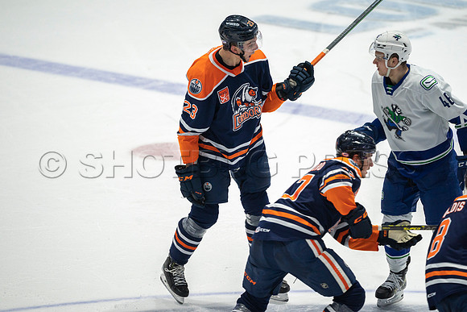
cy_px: 156
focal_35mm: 600
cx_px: 234
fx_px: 7785
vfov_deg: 2.3
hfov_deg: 3.4
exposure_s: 1/640
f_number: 4
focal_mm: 600
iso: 1600
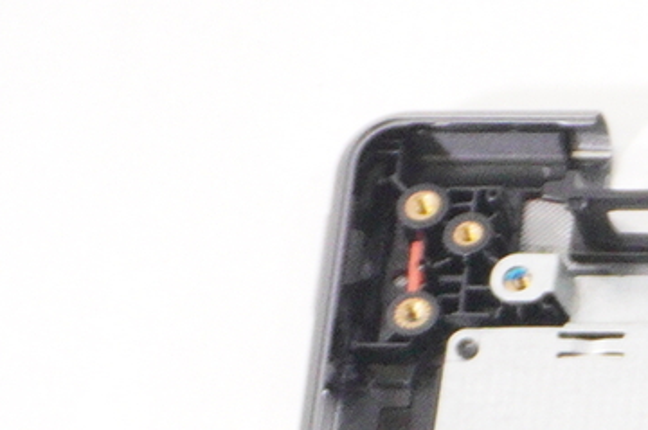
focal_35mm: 271
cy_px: 1240
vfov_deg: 4.8
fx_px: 4871
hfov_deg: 7.0
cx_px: 1813
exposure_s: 1/100
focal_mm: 26
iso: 1600
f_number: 5.6
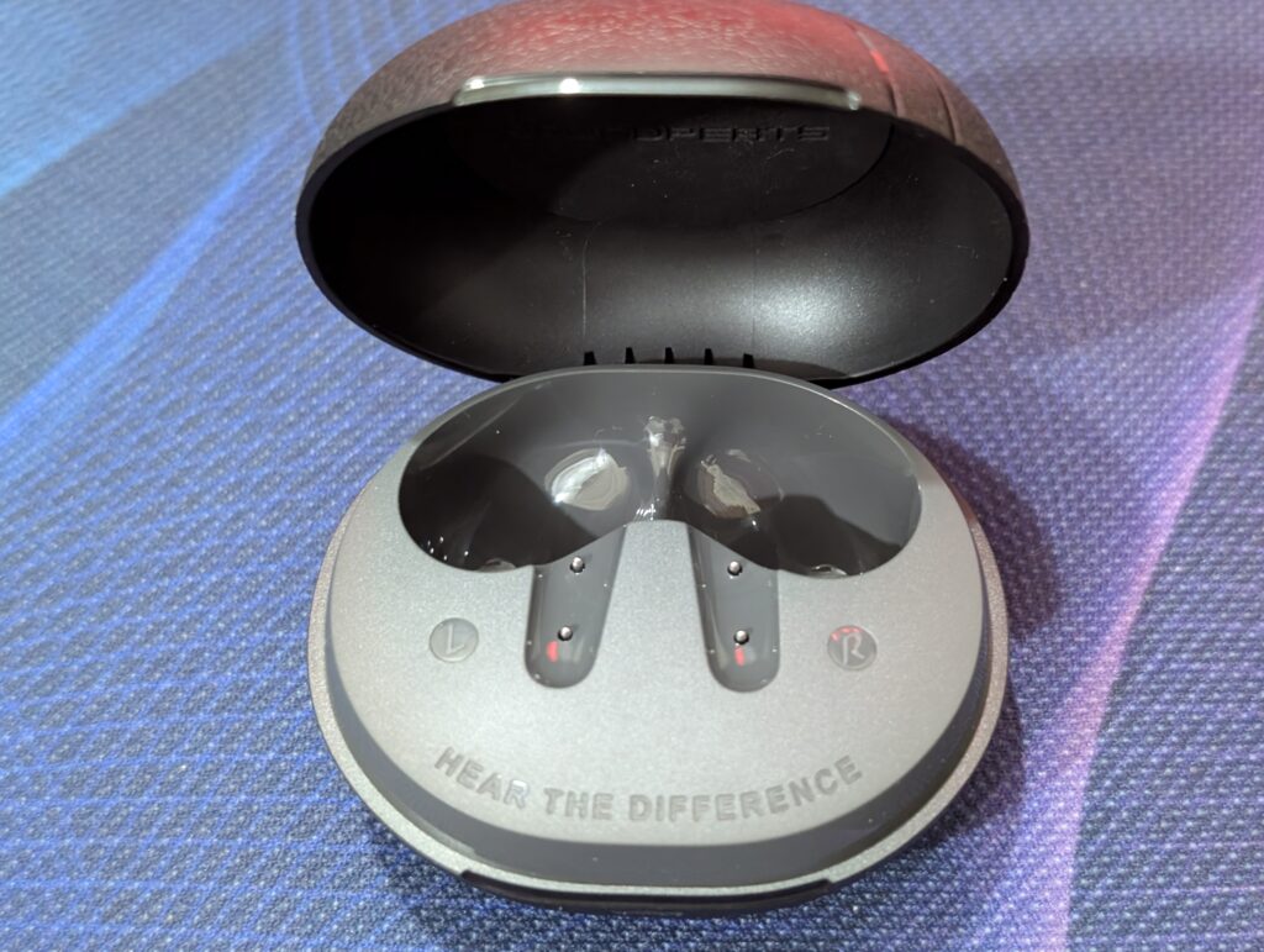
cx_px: 632
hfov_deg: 38.9
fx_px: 1792
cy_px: 476
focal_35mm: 49
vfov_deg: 29.7
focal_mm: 6.9
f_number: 1.68
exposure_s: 1/24
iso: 808
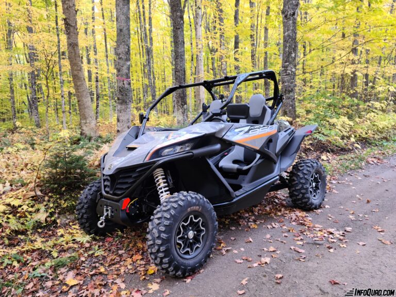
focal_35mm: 28
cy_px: 148
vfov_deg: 49.7
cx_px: 198
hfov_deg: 63.4
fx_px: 320
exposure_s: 1/59
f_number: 2
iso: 200
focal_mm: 5.9
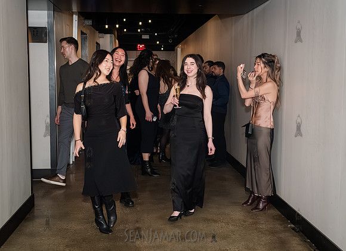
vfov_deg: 33.2
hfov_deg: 44.7
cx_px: 174
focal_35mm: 43
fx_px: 420
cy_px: 115
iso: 8000
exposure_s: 1/400
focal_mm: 35
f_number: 5
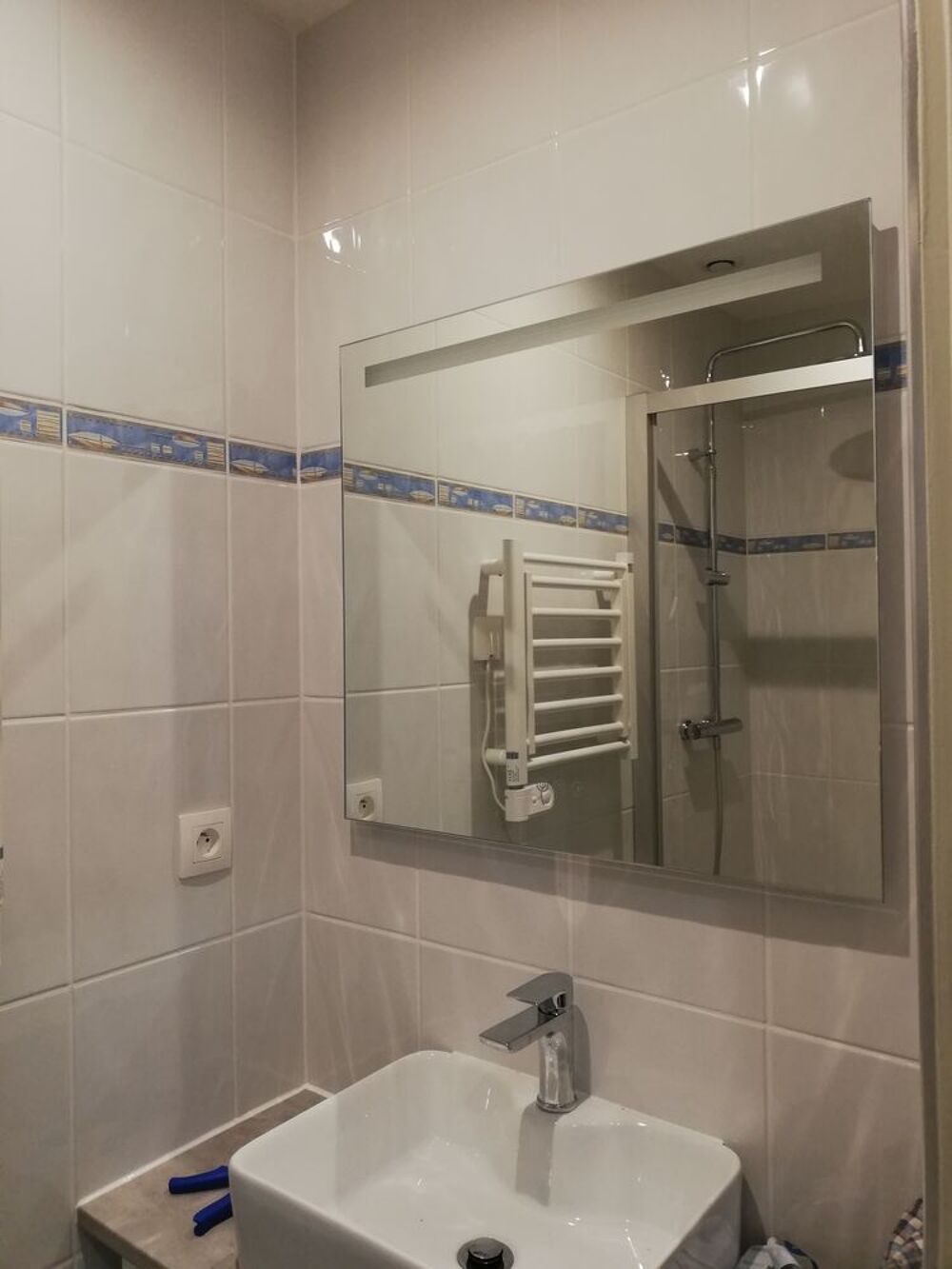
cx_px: 476
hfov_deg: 53.1
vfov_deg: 67.3
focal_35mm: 26
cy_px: 634
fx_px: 953
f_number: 2.2
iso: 200
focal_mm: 3.81
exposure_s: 1/33.3
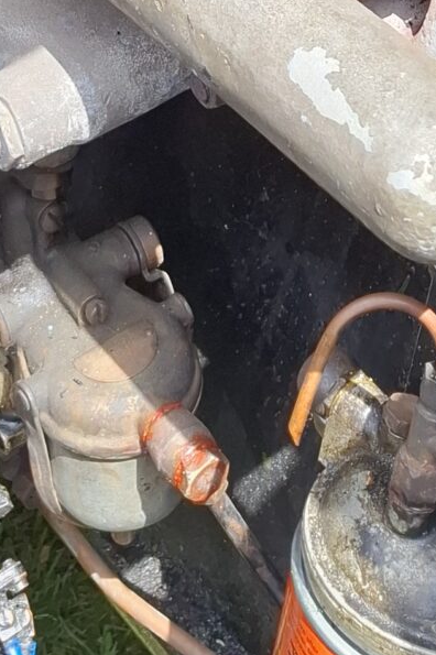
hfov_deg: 13.2
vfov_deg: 17.3
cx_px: 100
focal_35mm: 103
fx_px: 1873
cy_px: -410
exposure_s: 1/289
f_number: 1.8
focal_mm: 5.54
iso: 50
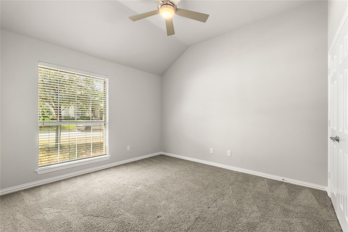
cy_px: 116
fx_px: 145
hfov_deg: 100.4
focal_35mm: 15
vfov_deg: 77.3
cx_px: 174
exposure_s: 1/5
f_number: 8
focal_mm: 10
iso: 100
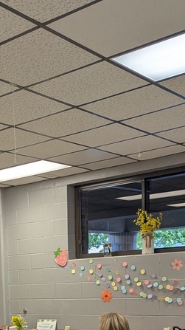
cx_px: -12
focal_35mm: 60
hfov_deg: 19.3
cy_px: 337
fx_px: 524
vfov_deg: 32.0
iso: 60
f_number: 1.85
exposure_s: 1/120
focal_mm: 6.81
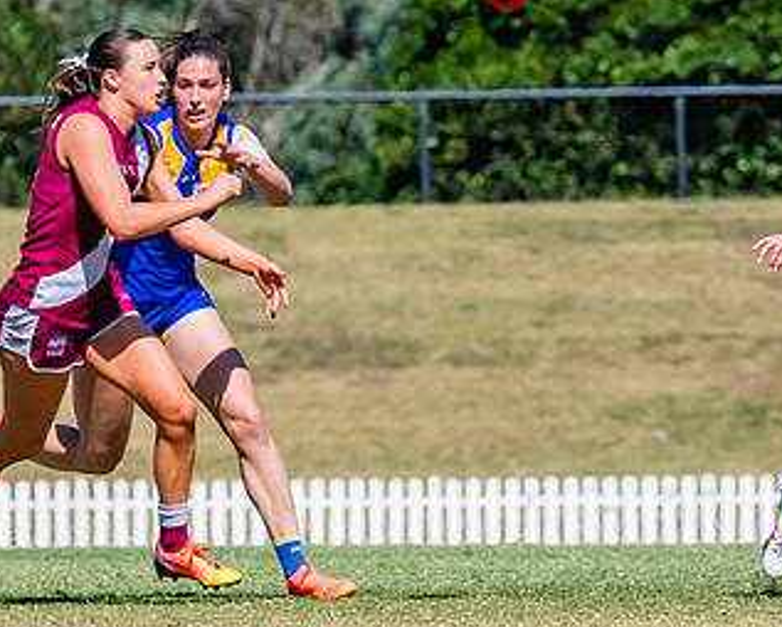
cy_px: 308
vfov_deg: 1.5
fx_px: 23506
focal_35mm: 1015
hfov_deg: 1.9
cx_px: 170
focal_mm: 420
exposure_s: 1/1600
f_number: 10
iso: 800
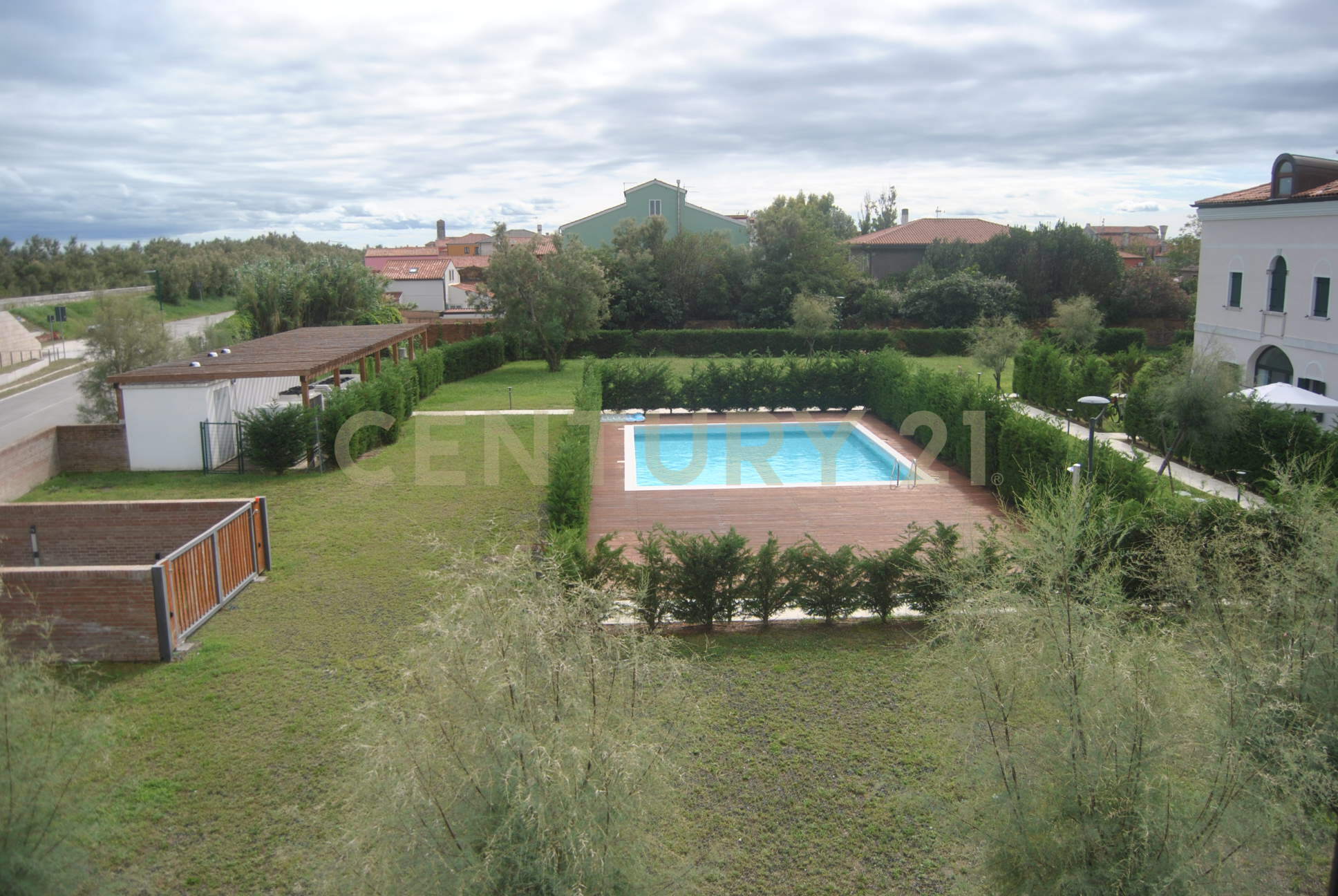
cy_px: 448
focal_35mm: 27
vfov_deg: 48.0
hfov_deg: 67.3
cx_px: 669
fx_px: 1005
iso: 100
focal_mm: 18
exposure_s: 1/1250
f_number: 3.5
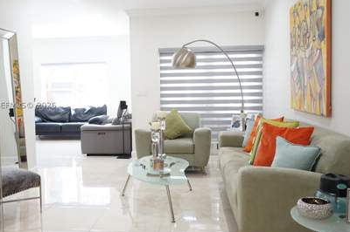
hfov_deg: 53.0
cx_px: 153
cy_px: 104
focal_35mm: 36
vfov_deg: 36.8
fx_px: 350
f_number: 4
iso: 1250
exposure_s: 1/60
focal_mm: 20
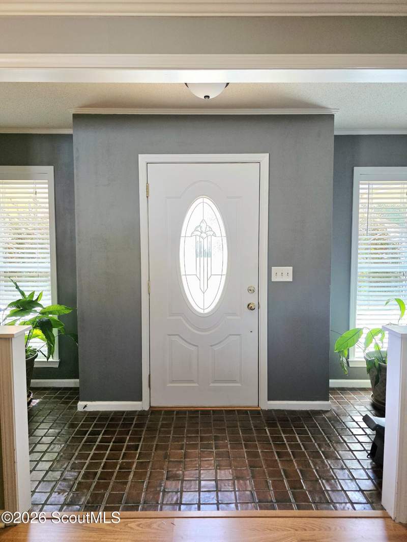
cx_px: 204
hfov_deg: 58.9
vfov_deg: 73.9
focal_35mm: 23
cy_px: 271
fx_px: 360
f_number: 1.7
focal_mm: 6.3
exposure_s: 1/120
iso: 200
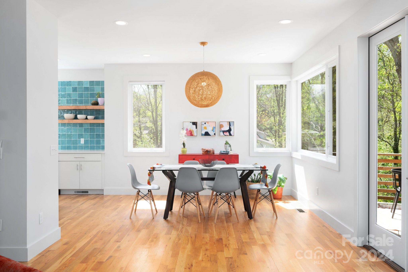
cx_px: 204
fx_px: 340
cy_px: 136
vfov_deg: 43.5
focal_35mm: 30
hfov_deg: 62.0
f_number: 8
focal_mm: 30
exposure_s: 1/60
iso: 400
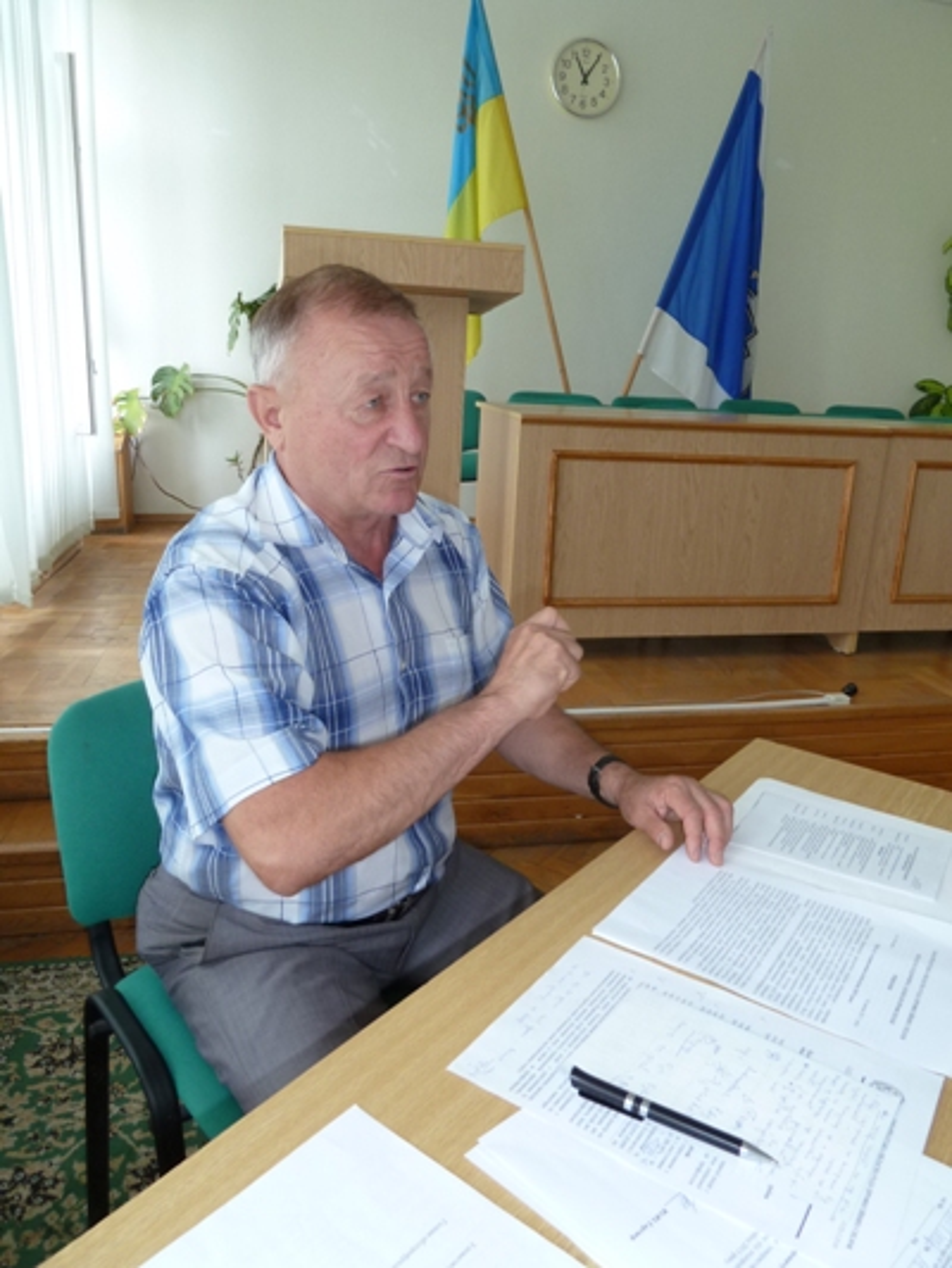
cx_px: 476
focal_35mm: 25
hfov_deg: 54.9
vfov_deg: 69.4
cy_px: 634
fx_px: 916
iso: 125
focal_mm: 4.1
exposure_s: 1/30
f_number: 3.3
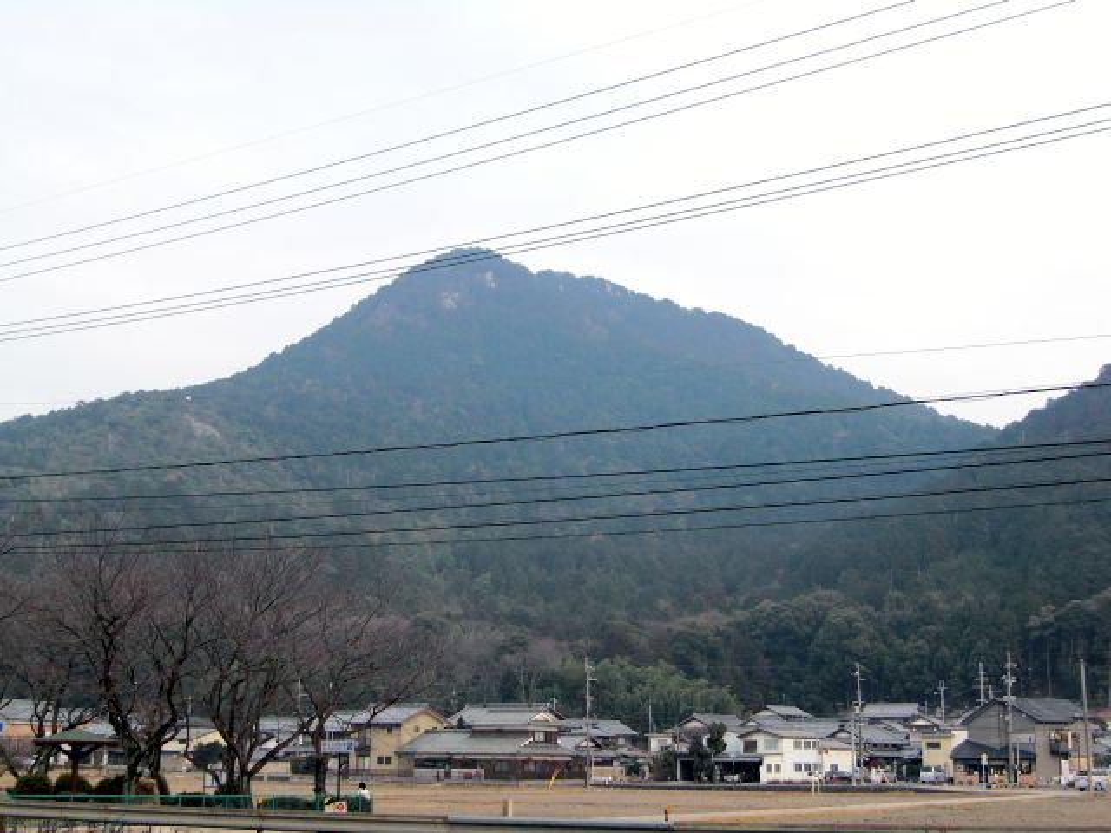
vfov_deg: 31.5
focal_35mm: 46
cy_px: 416
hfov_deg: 41.2
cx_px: 556
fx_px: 1476
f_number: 3.3
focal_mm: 8.2
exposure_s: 1/125
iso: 50
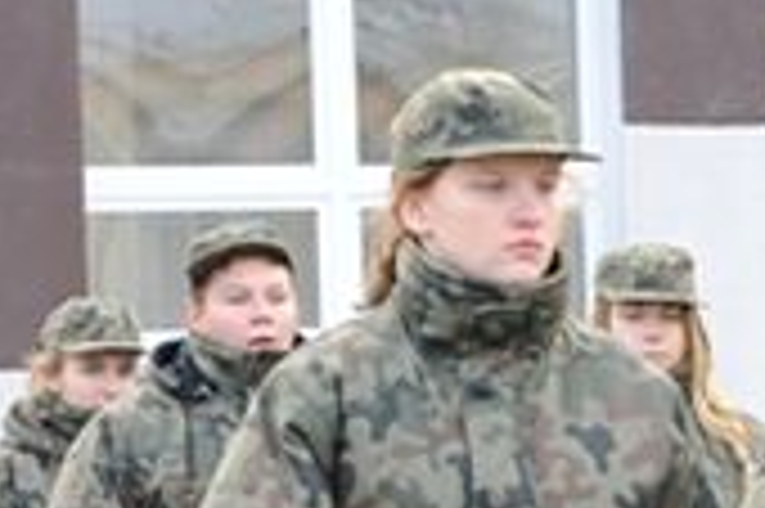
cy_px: 901
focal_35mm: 330
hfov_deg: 6.2
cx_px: 864
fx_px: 7006
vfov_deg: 4.1
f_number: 7.1
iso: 640
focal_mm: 66
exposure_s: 1/200
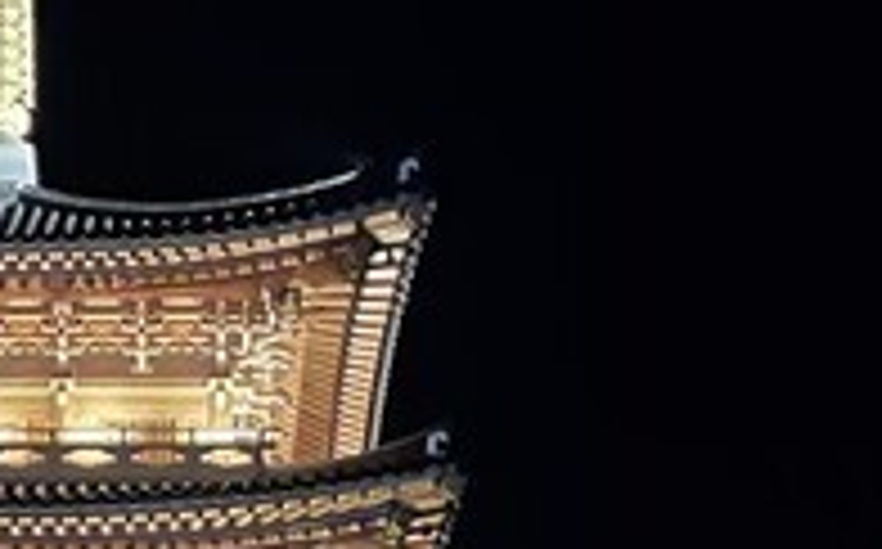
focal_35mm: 135
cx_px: 9
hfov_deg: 15.2
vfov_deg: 9.0
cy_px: 1148
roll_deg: -0.9
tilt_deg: +14.2
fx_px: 3241
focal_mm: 4.2
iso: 500
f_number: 1.6
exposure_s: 1/7
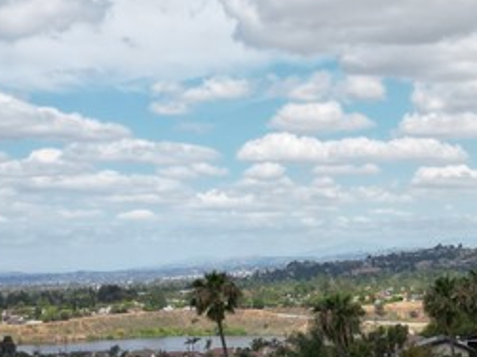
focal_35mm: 98
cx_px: 488
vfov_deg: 15.1
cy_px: 199
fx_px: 1350
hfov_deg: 19.4
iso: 100
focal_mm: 6.72
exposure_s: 1/3200
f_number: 1.7
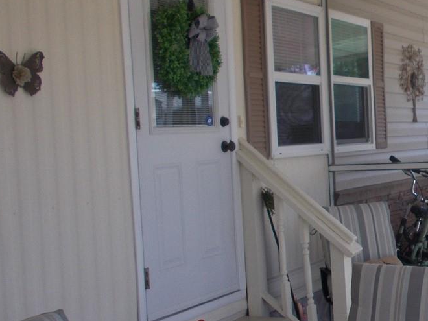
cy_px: 163
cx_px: 407
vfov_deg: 23.3
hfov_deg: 29.1
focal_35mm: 63
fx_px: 779
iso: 80
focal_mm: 4.6
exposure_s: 1/250
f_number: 3.2
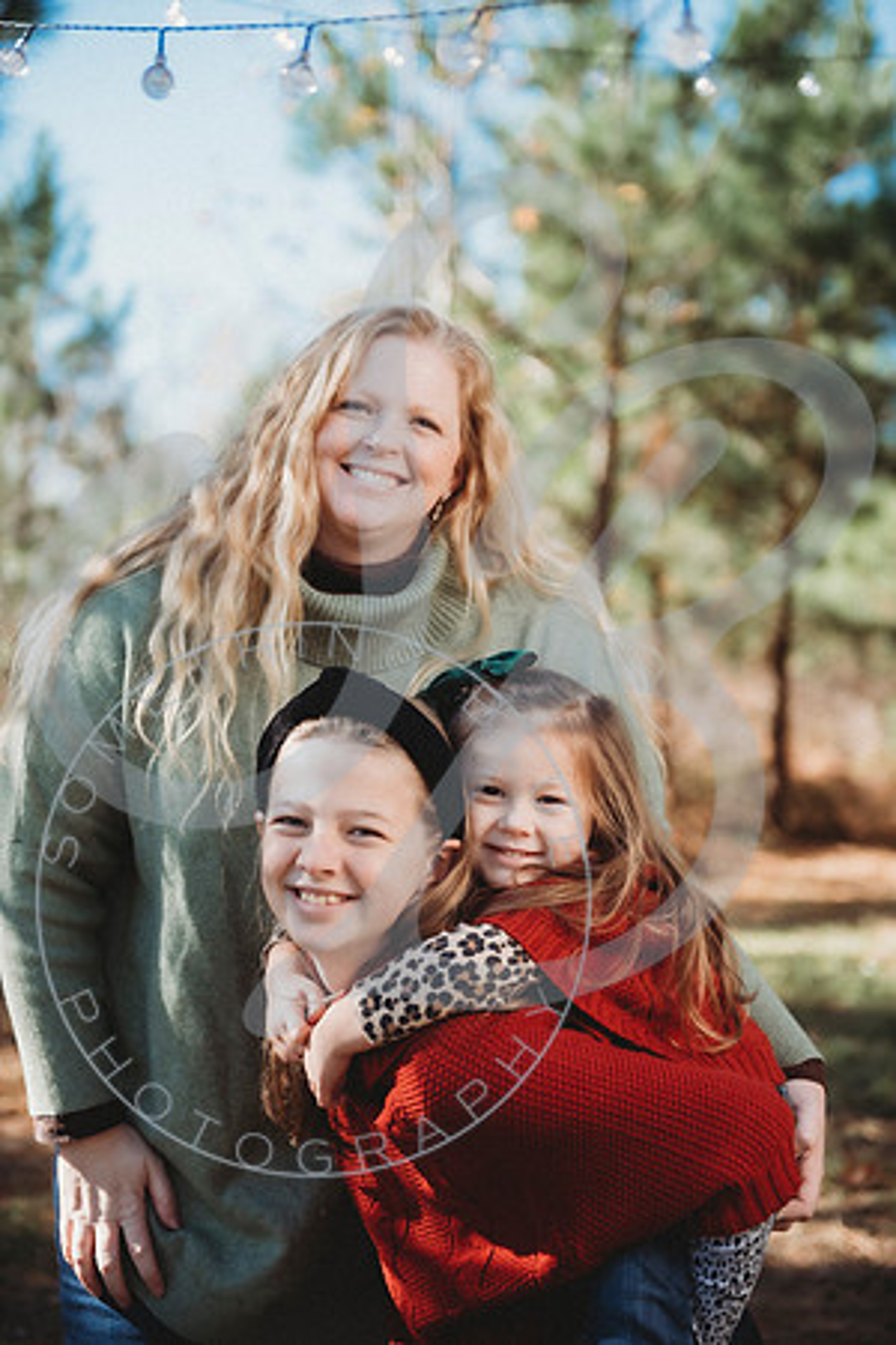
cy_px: 672
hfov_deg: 21.9
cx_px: 448
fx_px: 2314
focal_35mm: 62
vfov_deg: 32.4
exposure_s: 1/500
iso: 100
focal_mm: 62
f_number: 2.8
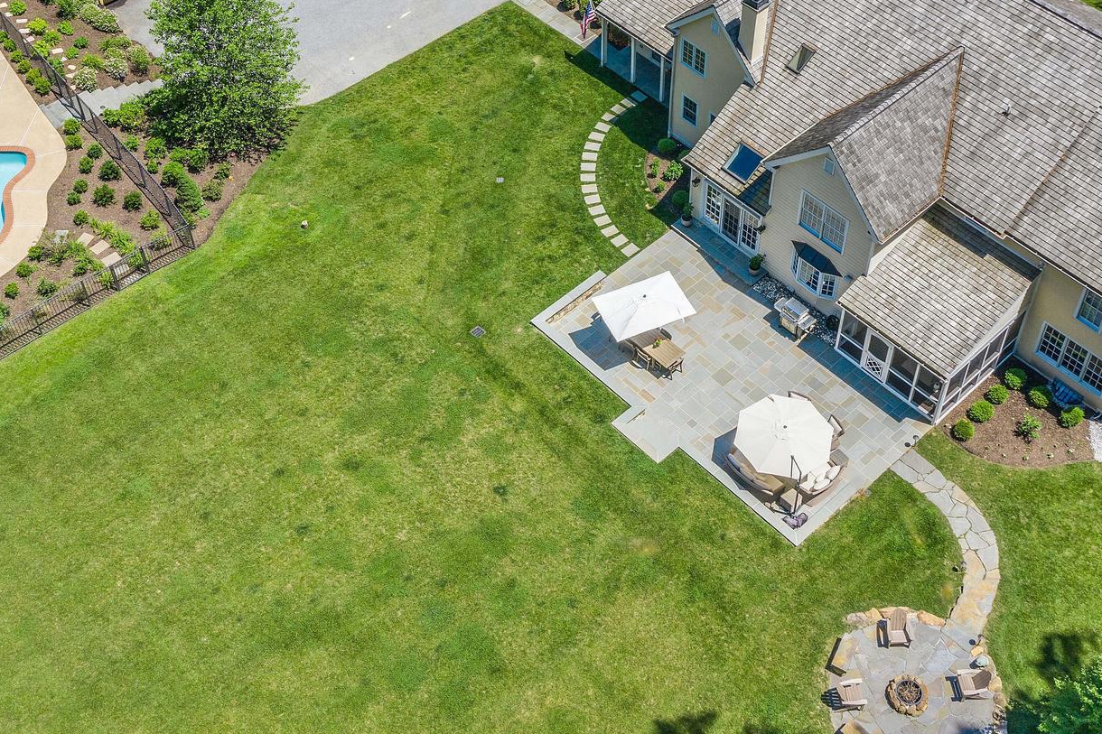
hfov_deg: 41.9
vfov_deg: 28.4
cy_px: 223
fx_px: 1438
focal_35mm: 47
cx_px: 565
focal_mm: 10.3
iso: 100
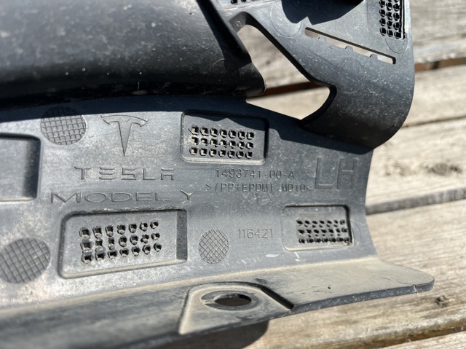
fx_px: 350
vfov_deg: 53.0
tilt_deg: -41.9
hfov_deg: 67.3
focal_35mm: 26
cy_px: 174
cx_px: 233
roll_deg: +11.7
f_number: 1.6
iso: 50
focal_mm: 5.1
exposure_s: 1/2571
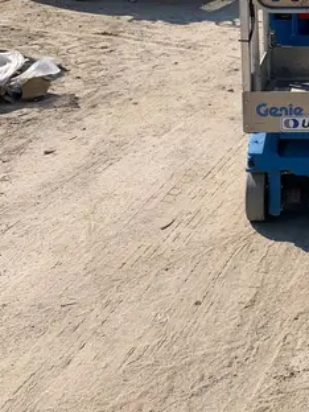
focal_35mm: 61
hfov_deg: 22.8
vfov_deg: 30.8
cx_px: 327
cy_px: 75
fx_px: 726
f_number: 1.8
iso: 25
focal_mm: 4.25
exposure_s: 1/3289
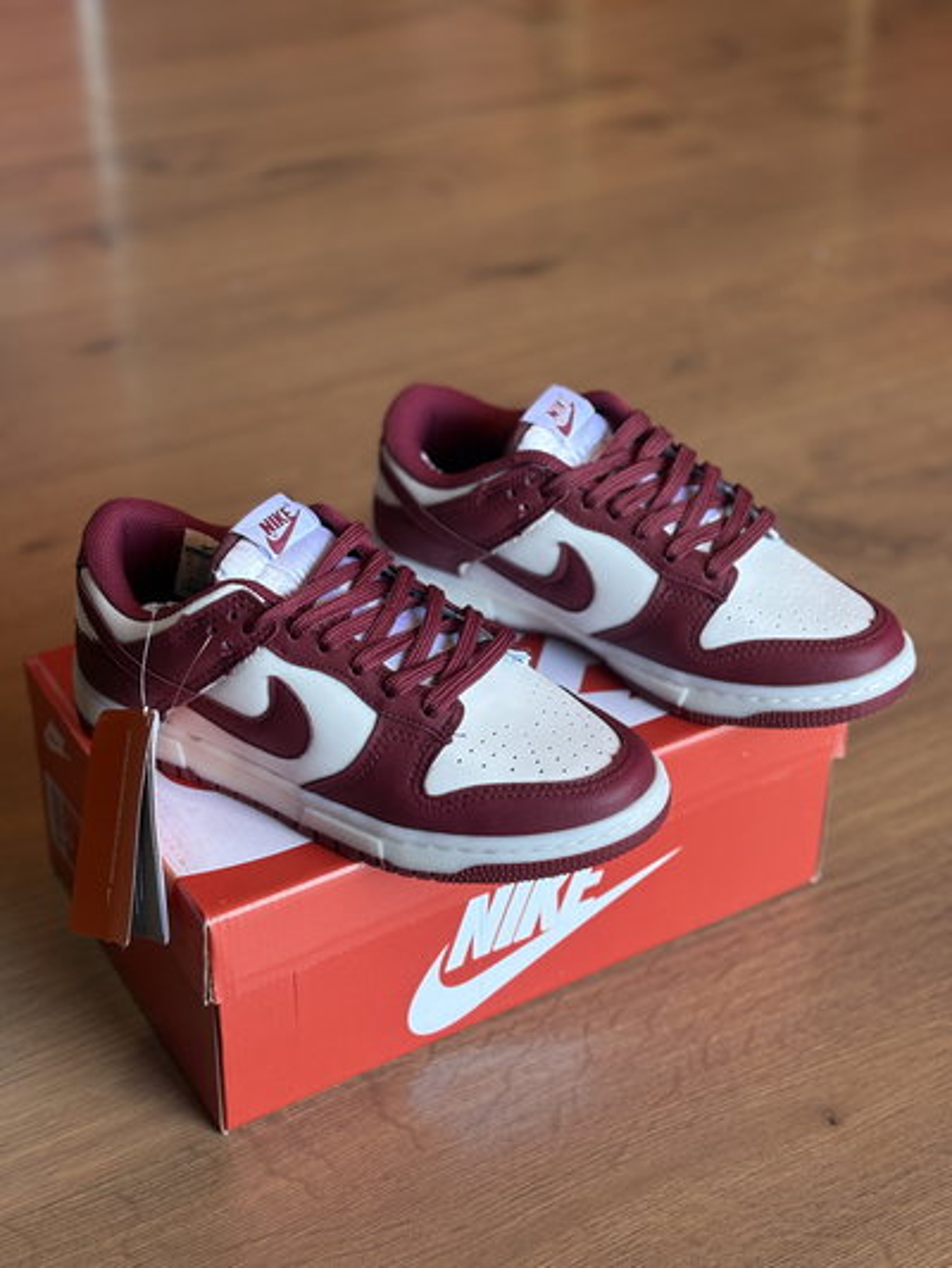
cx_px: 476
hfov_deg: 28.0
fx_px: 1906
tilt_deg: -33.4
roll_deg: -1.3
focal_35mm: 52
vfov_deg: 36.8
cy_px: 634
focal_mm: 5.96
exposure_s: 1/50
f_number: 1.6
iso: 64
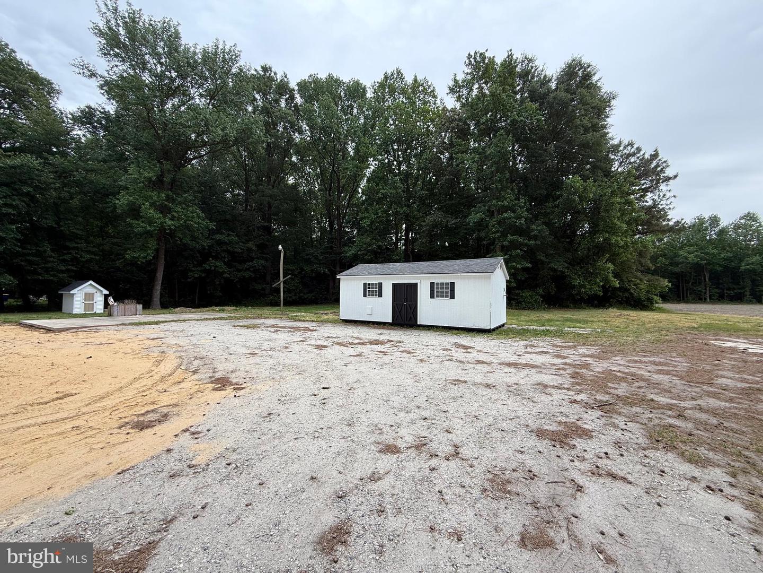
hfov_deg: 102.1
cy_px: 286
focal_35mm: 14
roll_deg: -0.6
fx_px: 309
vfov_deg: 85.7
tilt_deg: +2.0
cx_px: 382
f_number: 2.2
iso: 50
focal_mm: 2.22
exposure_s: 1/136
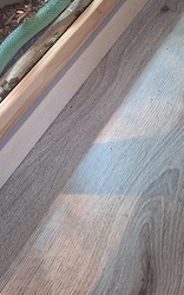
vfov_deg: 48.4
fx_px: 313
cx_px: 64
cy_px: 72
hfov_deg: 32.5
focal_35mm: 39
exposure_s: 1/25
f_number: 1.8
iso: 250
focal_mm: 5.54
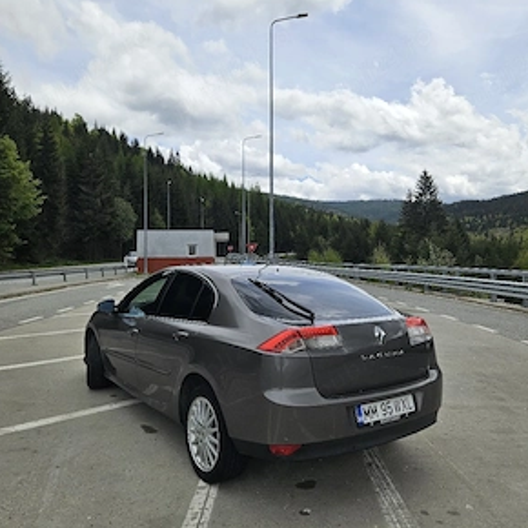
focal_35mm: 28
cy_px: 237
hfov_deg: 57.3
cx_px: 268
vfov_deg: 57.2
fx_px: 483
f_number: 1.8
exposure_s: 1/3333
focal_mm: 5.4
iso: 25
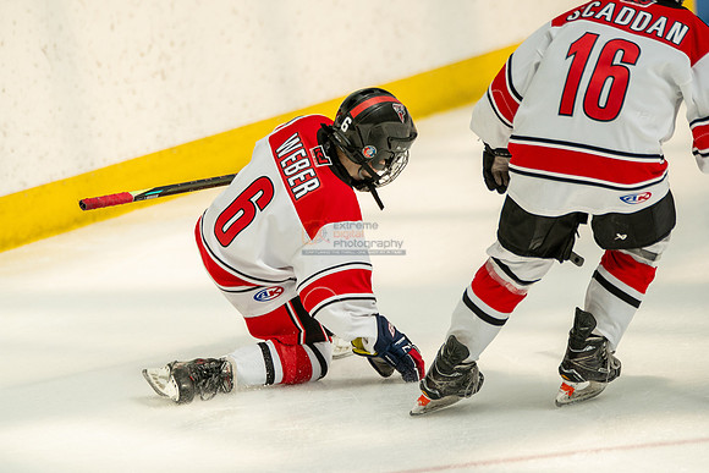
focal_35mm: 302
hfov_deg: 6.8
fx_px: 5954
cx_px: 263
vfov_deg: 4.5
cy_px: 263
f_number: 3.2
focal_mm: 221
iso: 1600
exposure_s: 1/5000
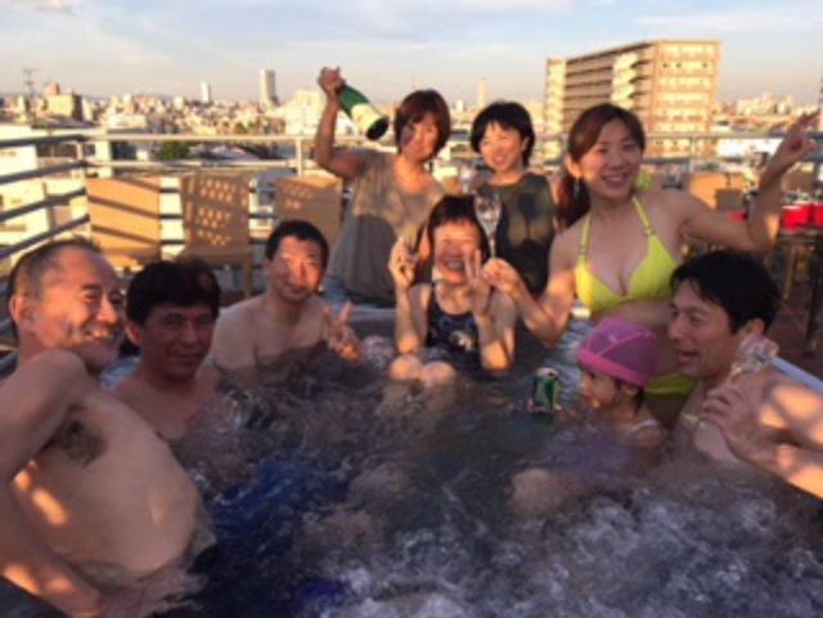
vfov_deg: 48.2
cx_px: 412
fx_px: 689
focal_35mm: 29
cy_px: 309
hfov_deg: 61.7
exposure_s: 1/425
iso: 32
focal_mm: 4.15
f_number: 2.2
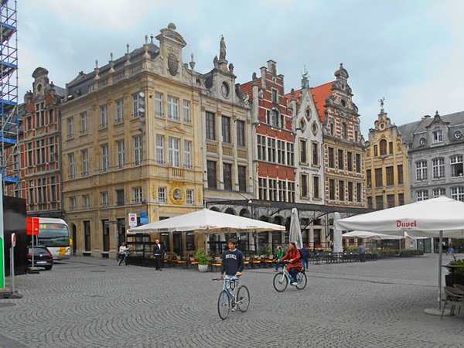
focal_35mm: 26
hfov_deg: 67.3
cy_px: 174
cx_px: 232
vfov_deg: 53.1
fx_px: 349
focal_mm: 4.6
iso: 80
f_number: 3.2
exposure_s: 1/640
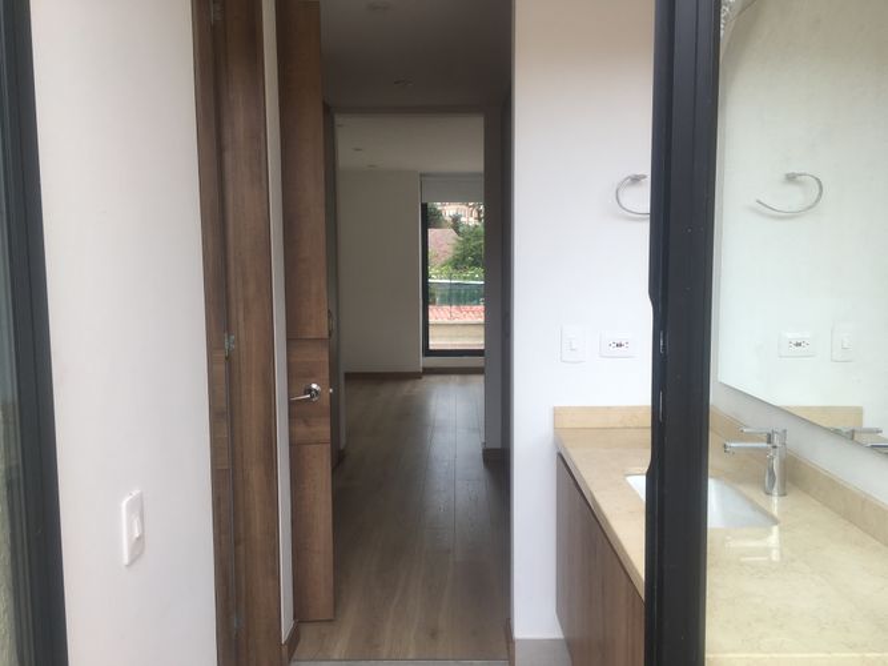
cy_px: 333
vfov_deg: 48.2
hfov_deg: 61.7
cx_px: 444
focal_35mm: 29
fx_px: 744
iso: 25
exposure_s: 1/346
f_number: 2.2
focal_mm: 4.15
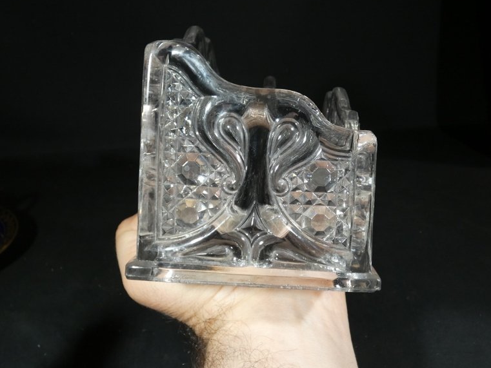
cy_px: 166
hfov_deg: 52.6
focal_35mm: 35
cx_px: 258
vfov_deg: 40.7
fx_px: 497
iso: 160
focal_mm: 4.6
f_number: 3.1
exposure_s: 1/125
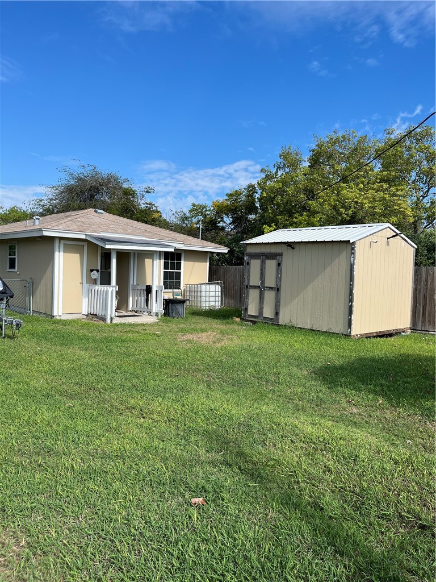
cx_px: 218
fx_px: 437
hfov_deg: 53.1
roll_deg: -0.6
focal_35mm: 26
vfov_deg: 67.3
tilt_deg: -3.6
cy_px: 291
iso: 50
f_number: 1.6
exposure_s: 1/3049
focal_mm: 5.1
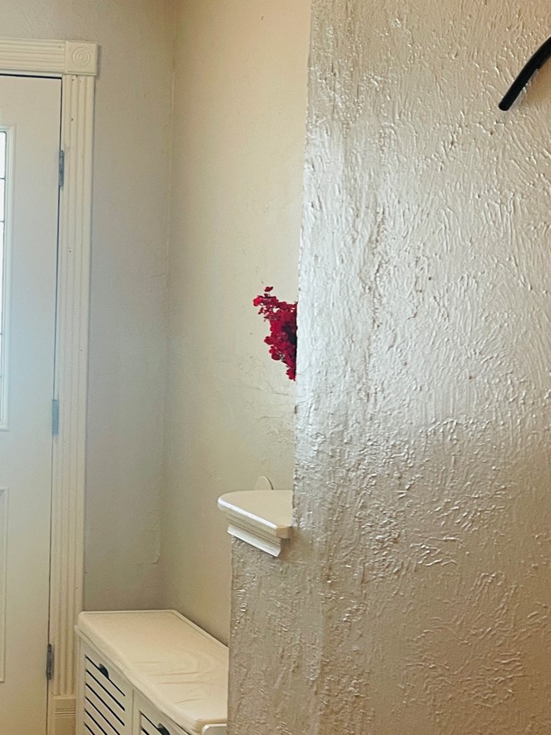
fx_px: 1231
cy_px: 378
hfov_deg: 24.2
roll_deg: -1.6
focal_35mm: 58
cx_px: 14
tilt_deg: -2.8
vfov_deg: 33.2
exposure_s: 1/60
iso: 125
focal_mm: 5.1
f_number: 1.6
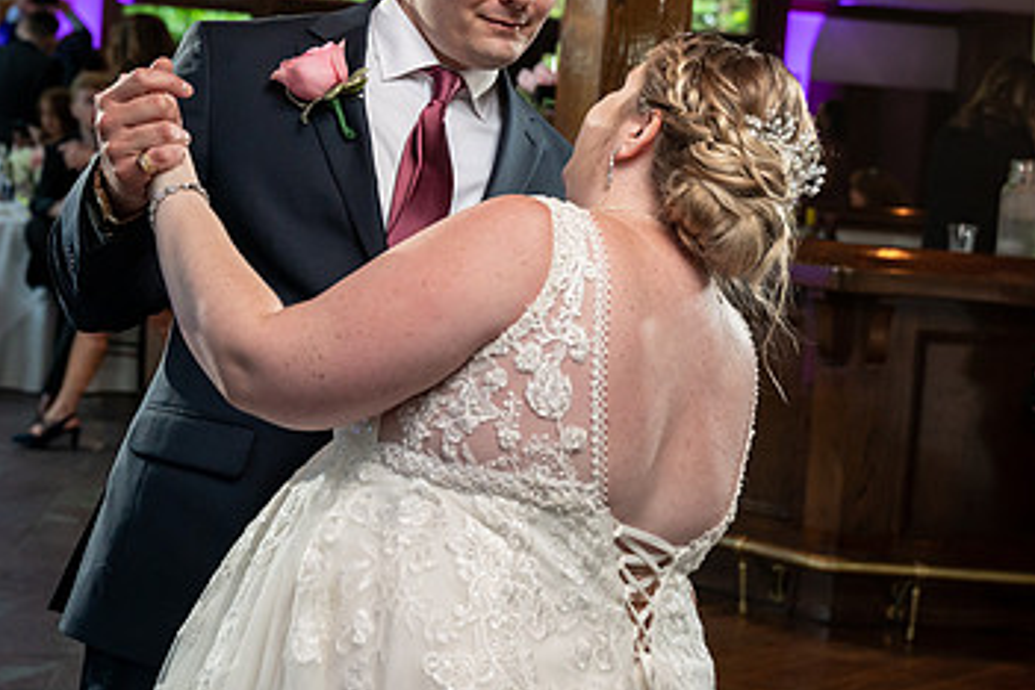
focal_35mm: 76
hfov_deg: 26.6
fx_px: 2185
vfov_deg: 17.9
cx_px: 543
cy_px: 202
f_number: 4
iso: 2000
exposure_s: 1/200
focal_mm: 46
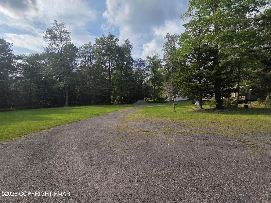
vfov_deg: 89.9
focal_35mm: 13
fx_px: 102
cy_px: 102
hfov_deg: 106.2
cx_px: 136
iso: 50
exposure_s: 1/2913
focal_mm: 2.2
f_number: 2.2
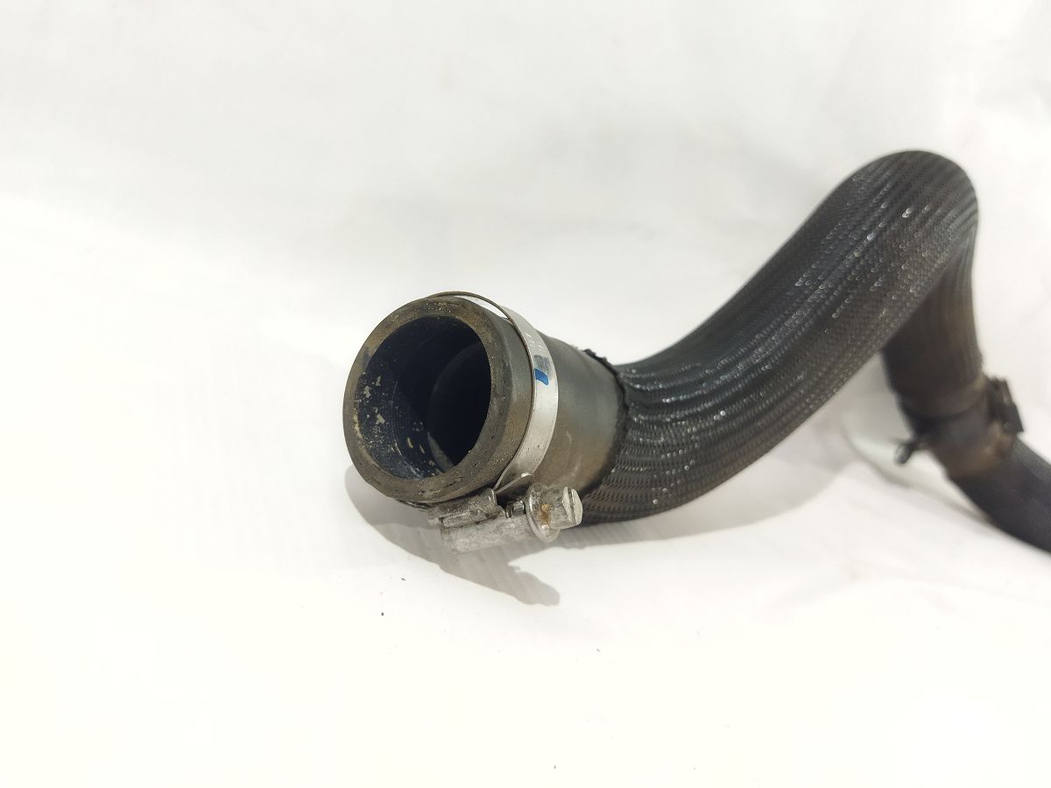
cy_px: 394
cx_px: 526
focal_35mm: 27
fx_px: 820
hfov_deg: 65.3
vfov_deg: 51.4
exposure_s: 1/50
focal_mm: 4.71
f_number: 1.79
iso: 369
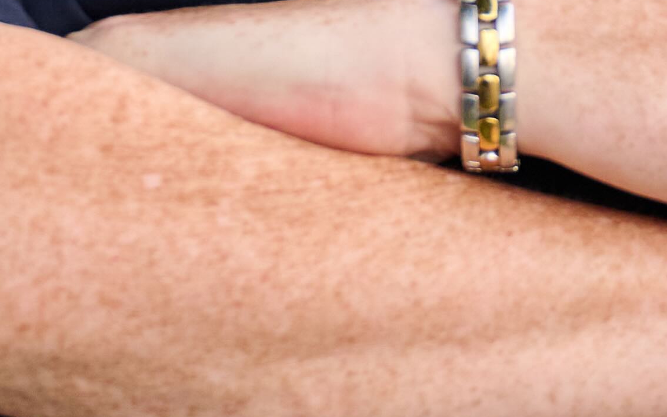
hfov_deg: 5.1
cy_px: -272
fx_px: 7417
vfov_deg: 3.2
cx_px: 1063
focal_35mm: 408
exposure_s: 1/500
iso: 200
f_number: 3.5
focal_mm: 55
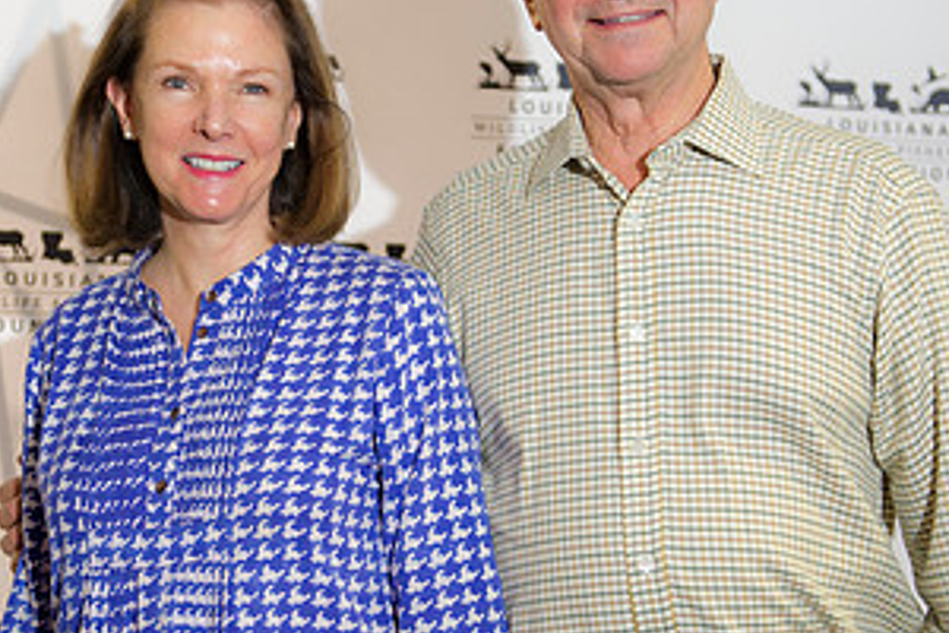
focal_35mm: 87
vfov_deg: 15.7
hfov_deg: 23.3
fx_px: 2293
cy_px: 348
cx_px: 326
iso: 800
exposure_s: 1/100
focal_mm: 45
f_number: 3.2
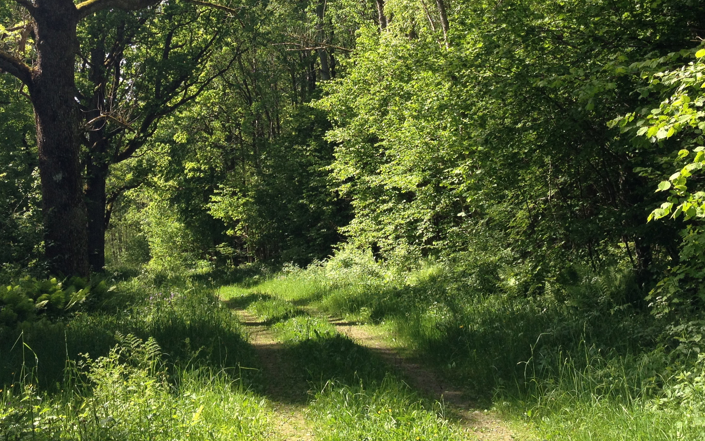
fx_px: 1057
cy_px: 62
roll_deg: -1.2
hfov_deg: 36.9
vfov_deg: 23.1
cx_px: 322
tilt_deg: +10.6
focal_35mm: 55
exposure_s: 1/460
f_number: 2.4
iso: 50
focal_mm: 4.28
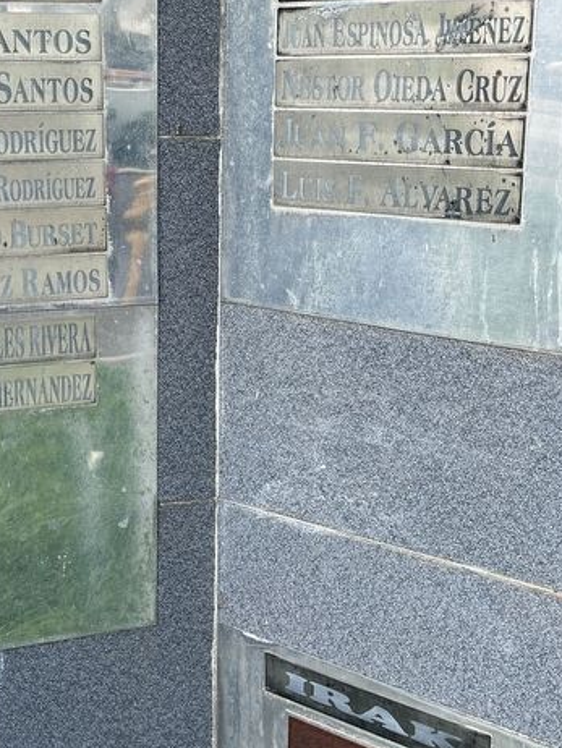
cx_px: 160
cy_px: 244
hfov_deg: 31.8
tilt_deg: -9.4
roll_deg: -0.4
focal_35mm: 45
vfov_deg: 41.5
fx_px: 973
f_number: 1.6
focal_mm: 5.1
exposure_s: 1/1721
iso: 50
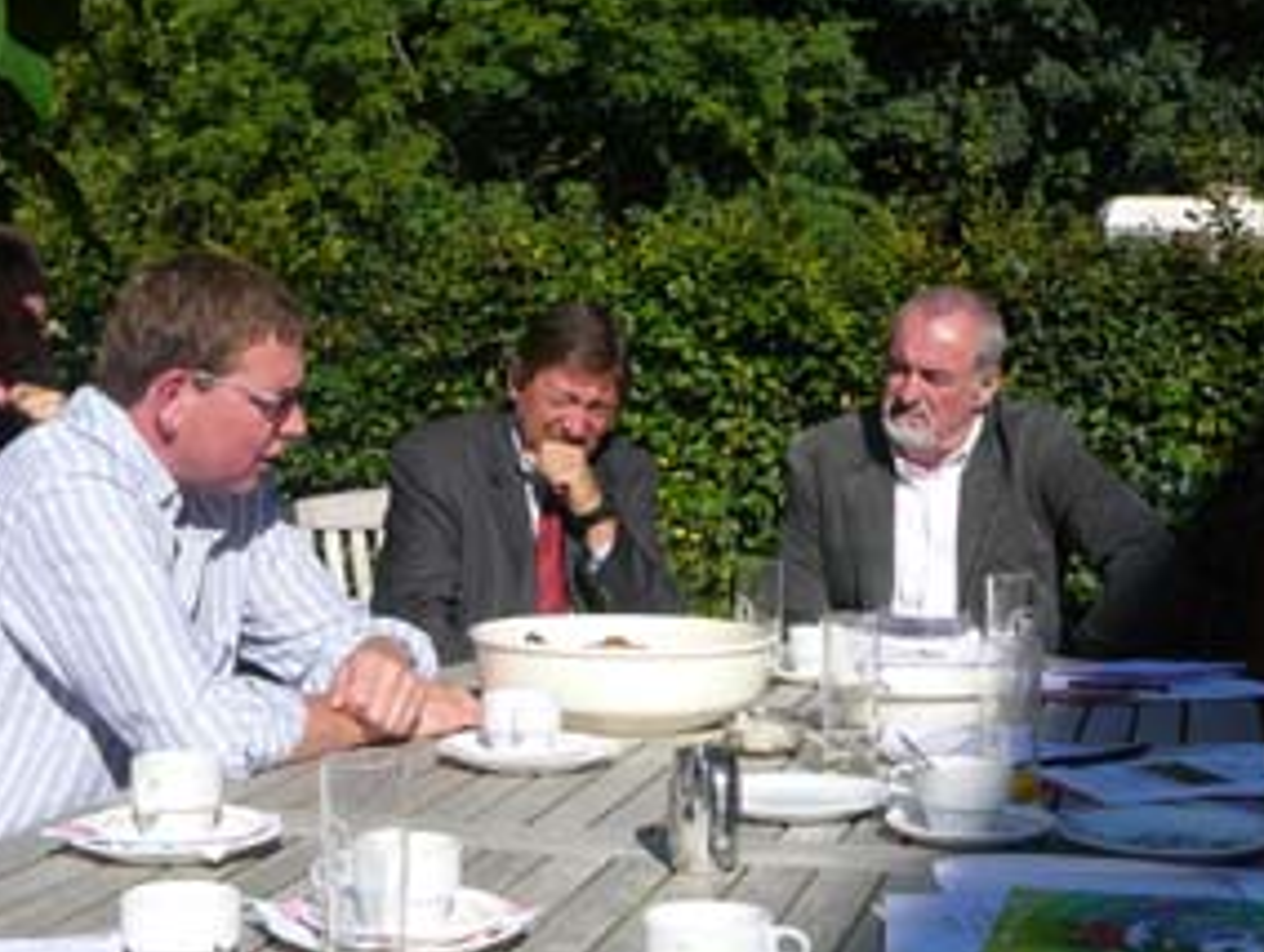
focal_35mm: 64
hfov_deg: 30.2
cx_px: 530
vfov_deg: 23.0
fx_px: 2341
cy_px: 474
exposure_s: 1/400
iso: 80
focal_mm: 7.8
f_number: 5.6
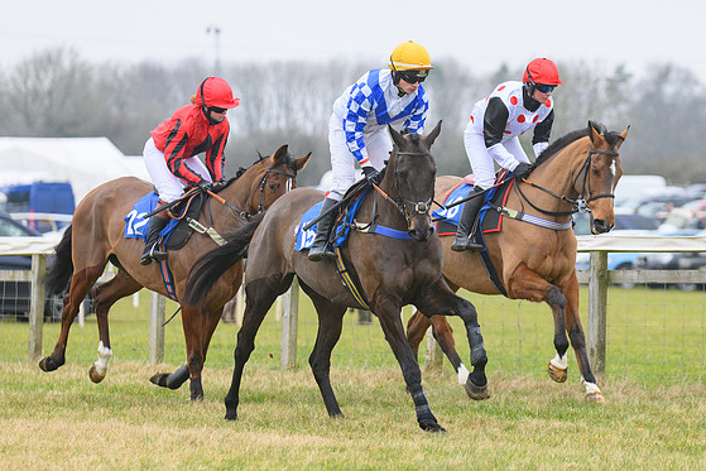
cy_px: 213
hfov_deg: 7.8
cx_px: 396
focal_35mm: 265
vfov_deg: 5.2
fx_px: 5198
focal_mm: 180
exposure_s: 1/1250
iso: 1250
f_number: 5
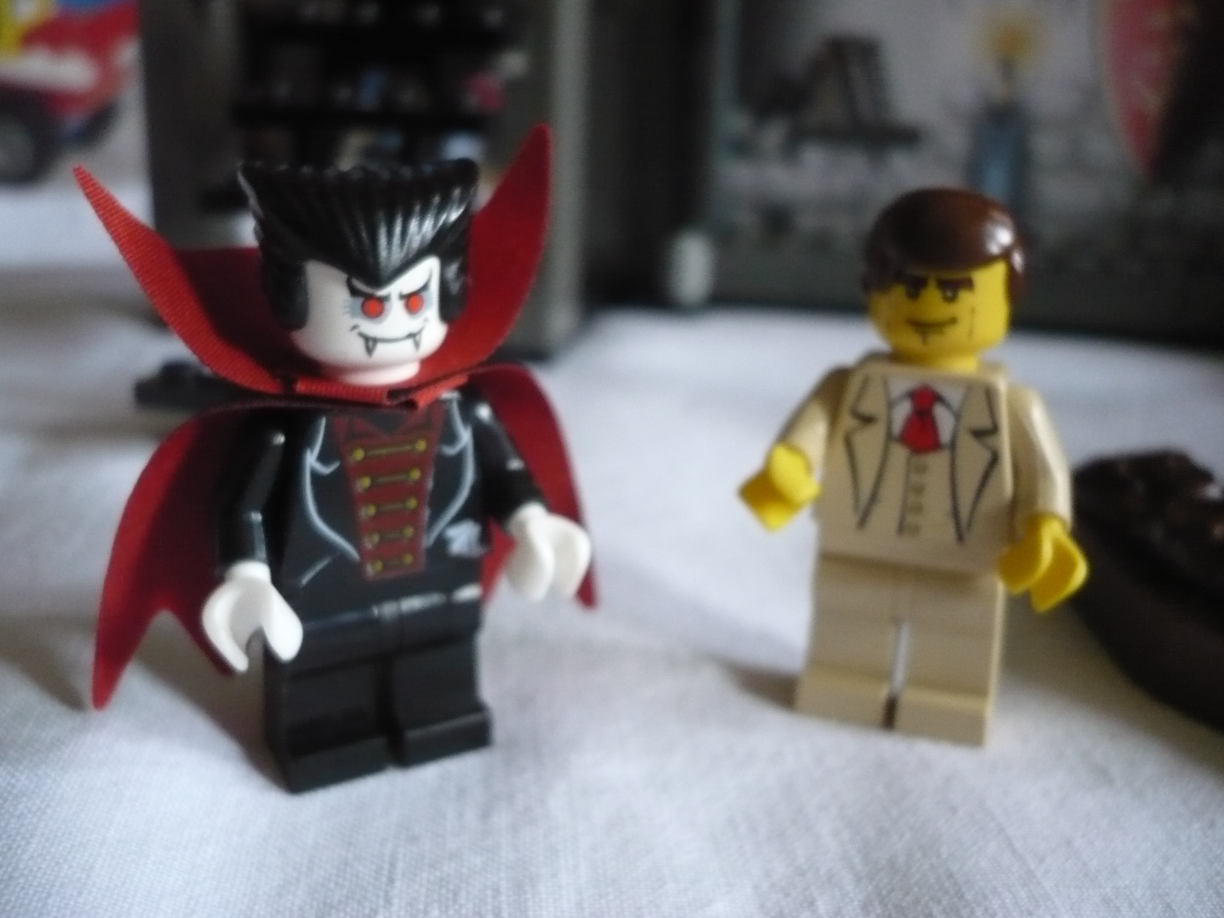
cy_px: 459
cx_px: 612
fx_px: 1238
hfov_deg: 52.6
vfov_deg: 40.7
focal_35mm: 35
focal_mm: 5.8
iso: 400
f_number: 2.8
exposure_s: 1/40
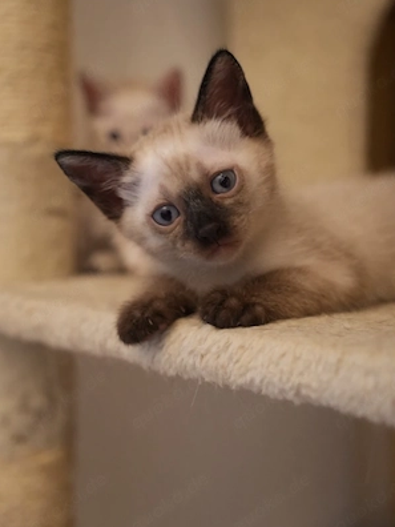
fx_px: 739
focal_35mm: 49
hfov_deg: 29.9
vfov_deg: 39.2
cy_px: 239
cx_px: 198
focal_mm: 29.7
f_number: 2.8
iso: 1250
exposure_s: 1/50
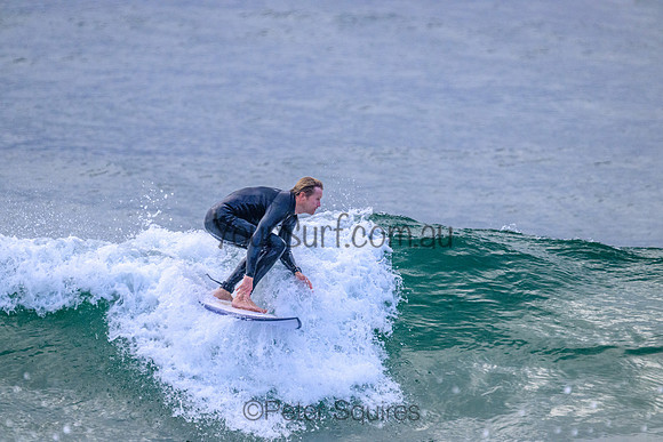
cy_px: 221
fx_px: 12526
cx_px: 332
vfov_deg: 2.0
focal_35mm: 680
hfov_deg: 3.0
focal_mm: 680
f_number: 11
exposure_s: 1/1600
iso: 4000
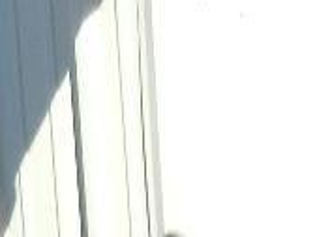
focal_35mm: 177
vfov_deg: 7.4
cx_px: 375
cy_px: 719
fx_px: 1611
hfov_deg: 11.0
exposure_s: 1/640
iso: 160
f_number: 3.6
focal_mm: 5.1
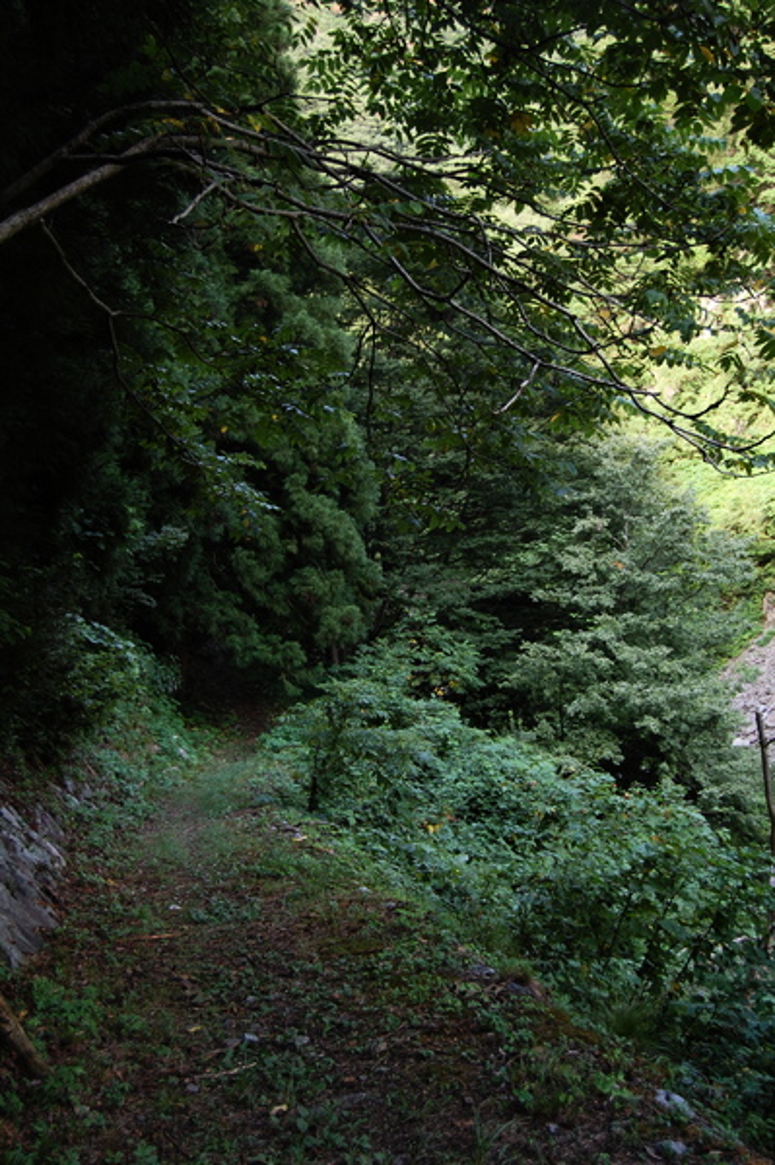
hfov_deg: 34.2
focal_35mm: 39
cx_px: 388
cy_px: 582
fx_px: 1261
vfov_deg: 49.6
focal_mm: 26
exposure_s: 1/80
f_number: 4.2
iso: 200
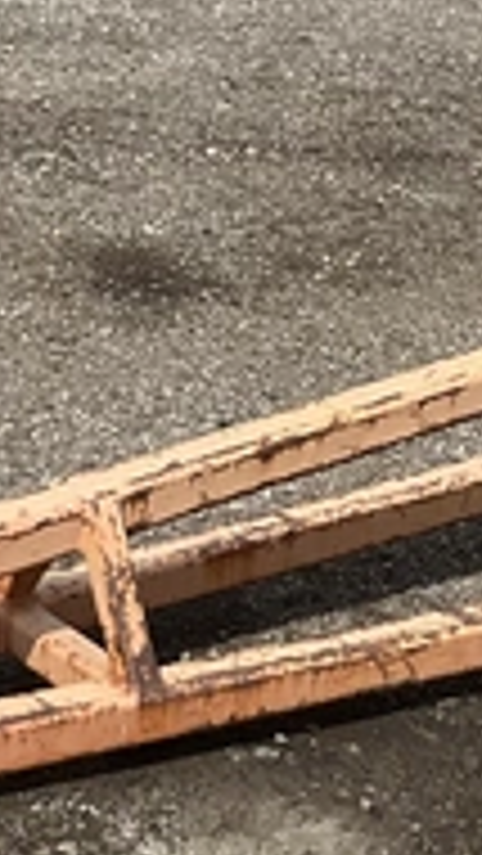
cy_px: 542
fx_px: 2838
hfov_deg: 9.7
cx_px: 428
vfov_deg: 17.1
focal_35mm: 125
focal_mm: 3
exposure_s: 1/1786
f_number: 1.8
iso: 25
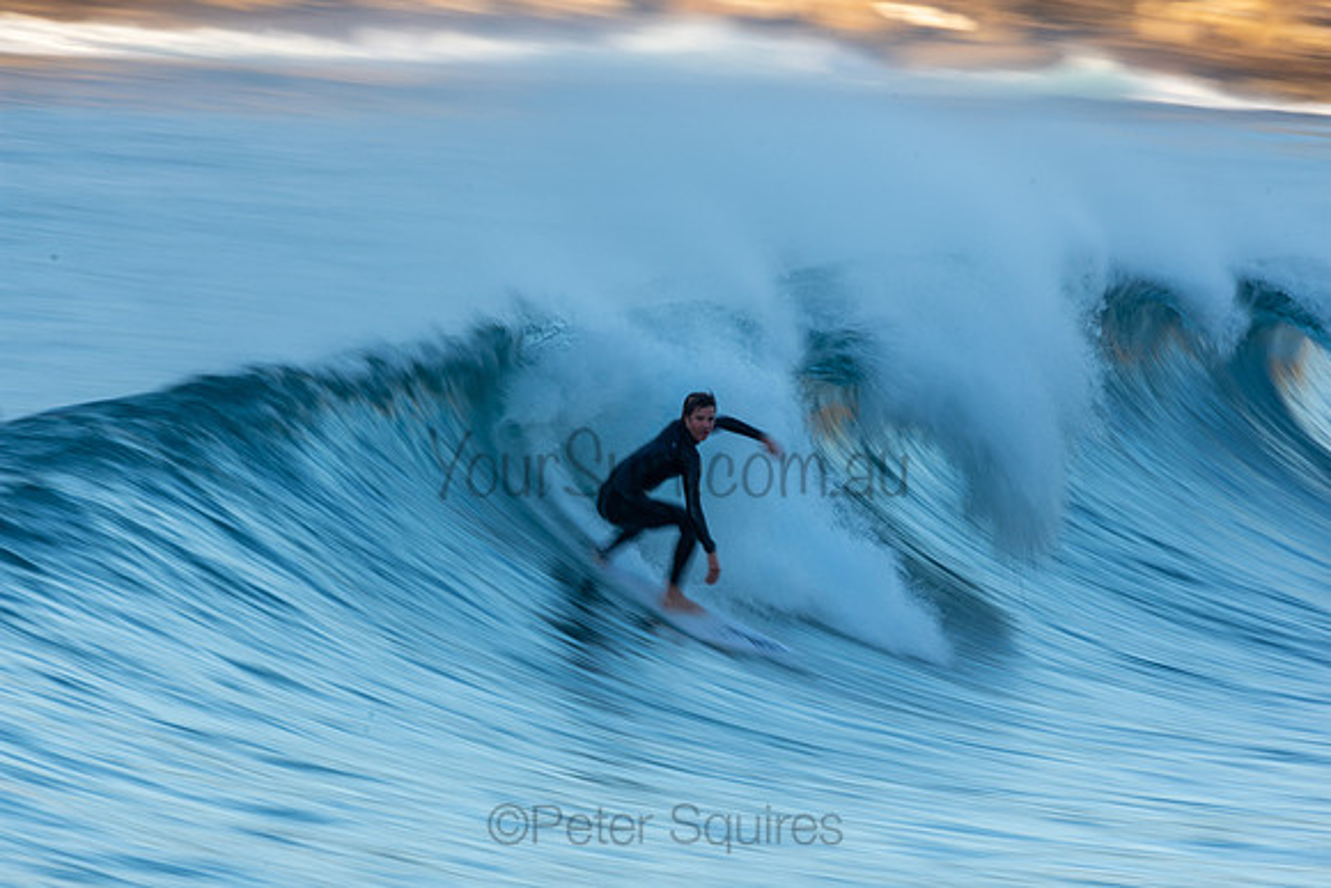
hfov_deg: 2.7
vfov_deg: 1.8
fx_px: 27734
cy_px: 444
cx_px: 666
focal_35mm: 750
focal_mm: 500
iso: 100
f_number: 20
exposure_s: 1/20
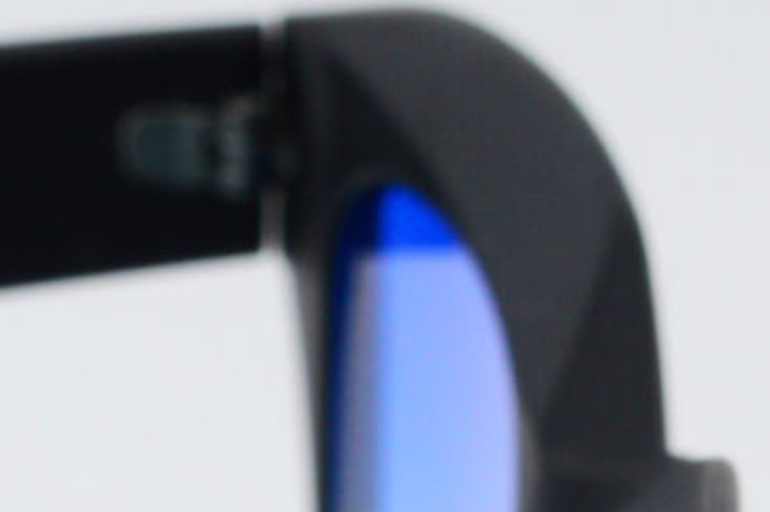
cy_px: 825
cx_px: -814
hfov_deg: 4.8
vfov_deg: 3.3
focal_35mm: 419
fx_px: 8954
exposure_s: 1/125
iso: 200
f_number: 11
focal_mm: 40
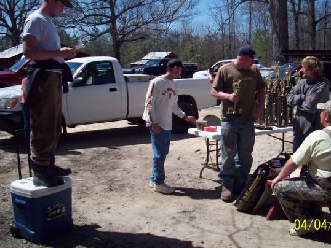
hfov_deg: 42.8
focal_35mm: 44
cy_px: 105
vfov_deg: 32.8
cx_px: 192
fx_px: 421
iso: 80
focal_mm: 6.2
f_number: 5.6
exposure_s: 1/456
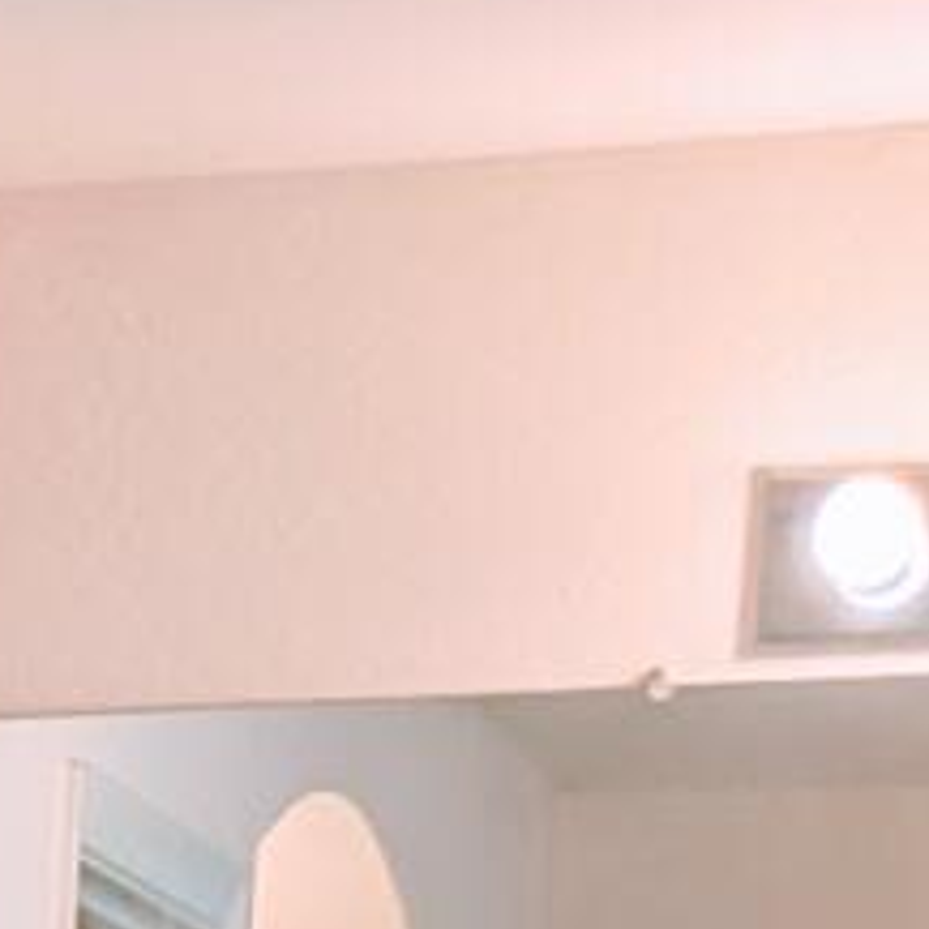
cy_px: 2915
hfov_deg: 8.0
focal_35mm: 204
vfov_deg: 7.4
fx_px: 6194
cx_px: -1169
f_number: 1.89
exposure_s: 1/120
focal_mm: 5.43
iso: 57
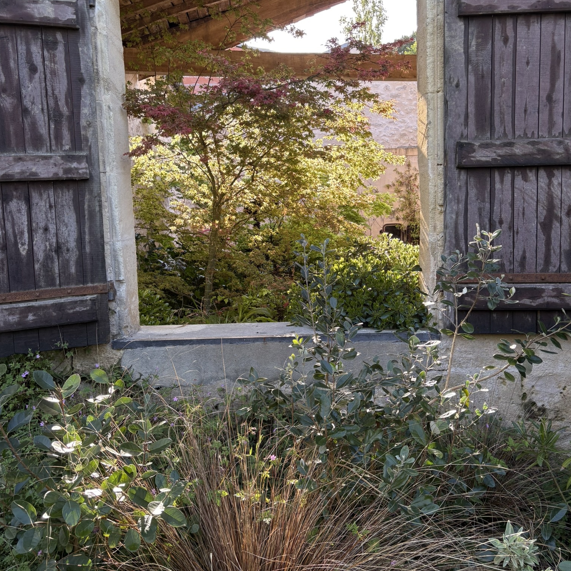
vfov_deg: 52.5
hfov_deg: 52.5
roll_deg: +1.7
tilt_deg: -5.1
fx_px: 579
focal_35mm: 31
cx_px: 287
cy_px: 264
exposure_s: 1/299
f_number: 1.6
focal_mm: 5.96
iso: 64
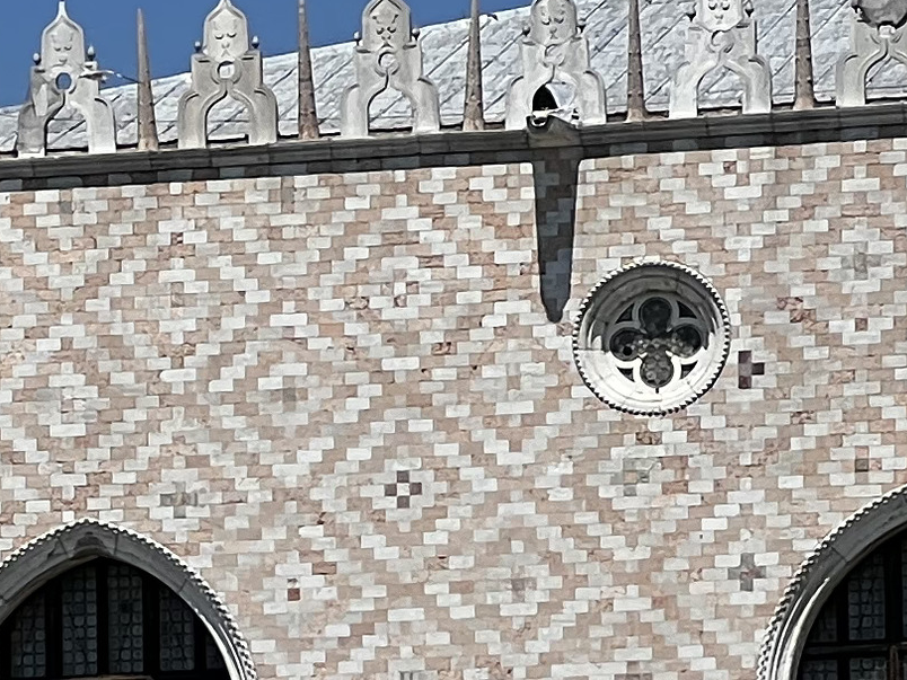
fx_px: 10035
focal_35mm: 383
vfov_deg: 3.8
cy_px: 1271
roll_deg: +0.9
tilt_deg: +4.9
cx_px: -590
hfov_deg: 5.1
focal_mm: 9
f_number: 2.8
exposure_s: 1/1292
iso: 32
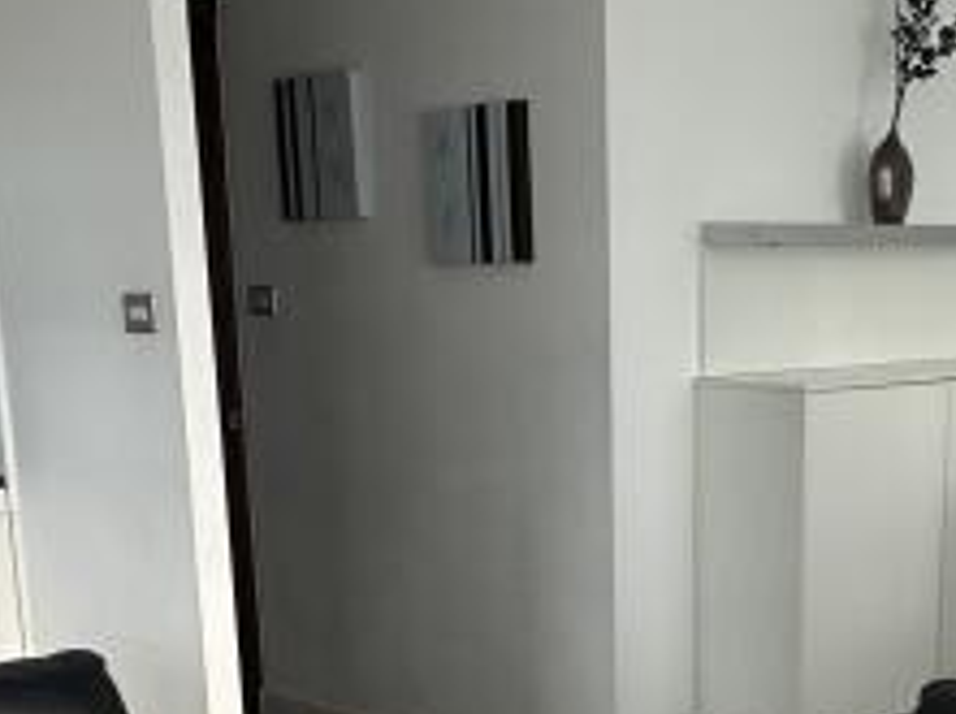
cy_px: 770
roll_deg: +0.5
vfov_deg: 21.5
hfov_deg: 29.6
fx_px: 1792
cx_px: 645
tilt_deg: -16.4
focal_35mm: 65
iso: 250
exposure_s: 1/99
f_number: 2.2
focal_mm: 2.22
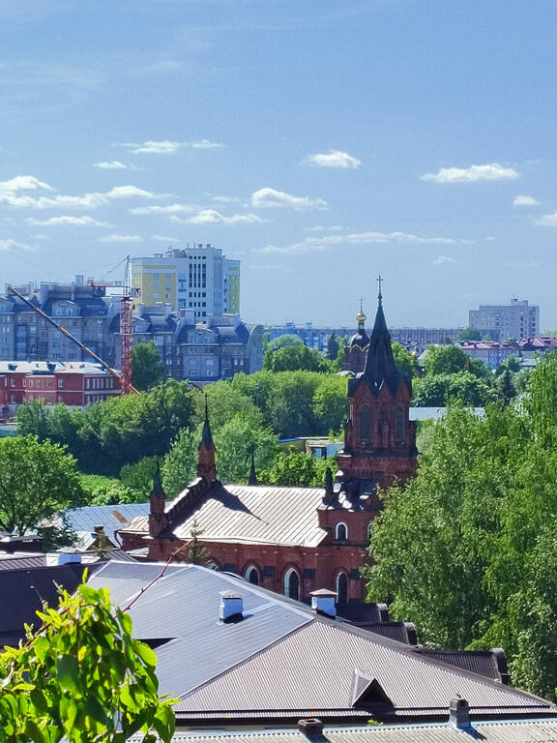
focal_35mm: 136
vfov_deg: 14.5
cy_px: 372
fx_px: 2918
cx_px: 278
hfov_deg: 10.9
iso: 297
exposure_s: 1/2000
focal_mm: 5.52
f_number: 1.9
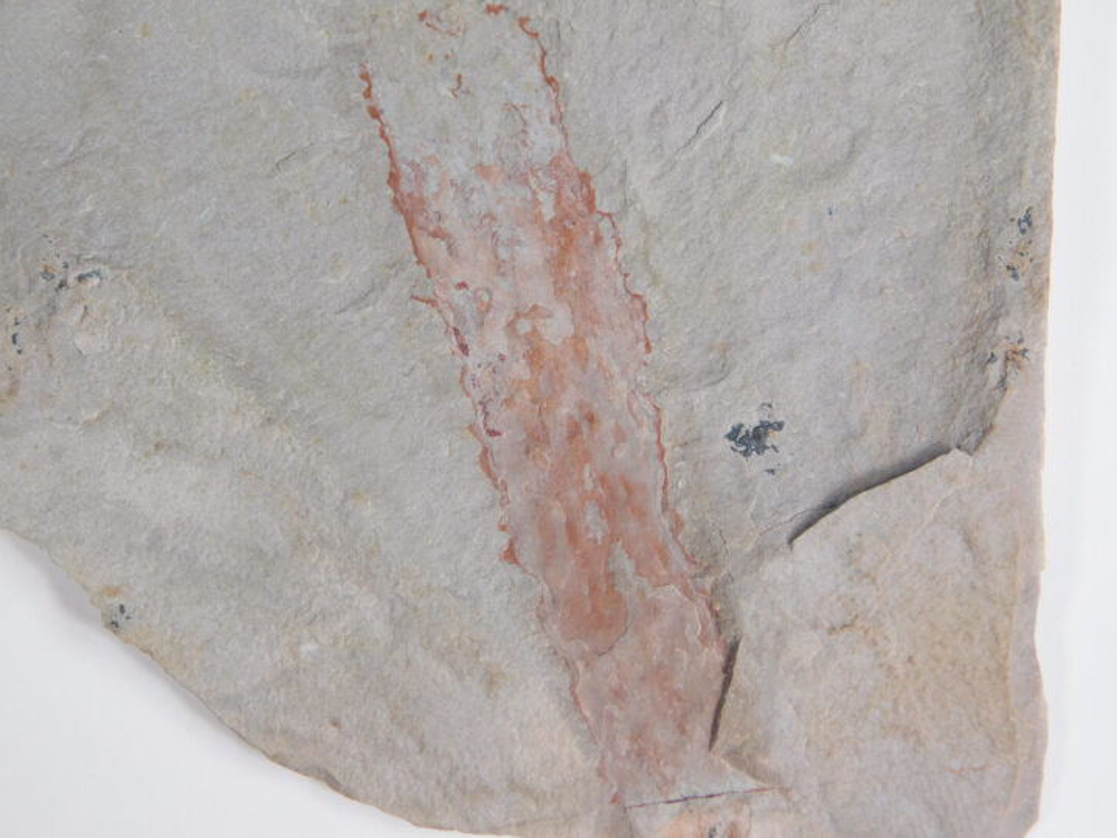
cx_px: 558
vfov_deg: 16.2
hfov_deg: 21.5
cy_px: 419
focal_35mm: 91
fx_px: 2936
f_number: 4.5
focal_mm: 16.1
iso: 125
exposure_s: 1/160
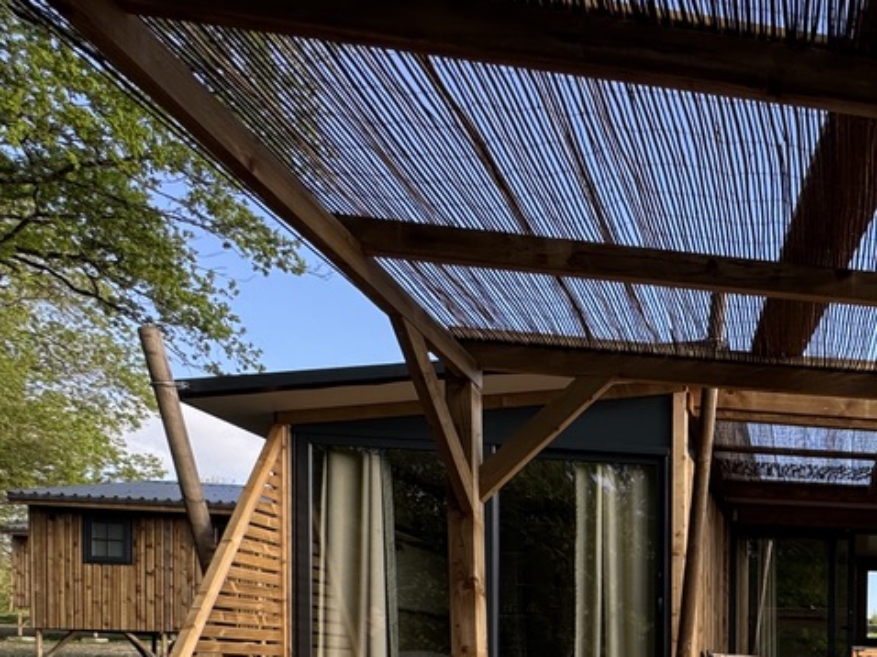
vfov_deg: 39.3
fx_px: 760
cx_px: 928
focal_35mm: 30
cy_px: 703
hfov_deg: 46.8
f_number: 2.2
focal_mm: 2.22
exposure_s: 1/294
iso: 40
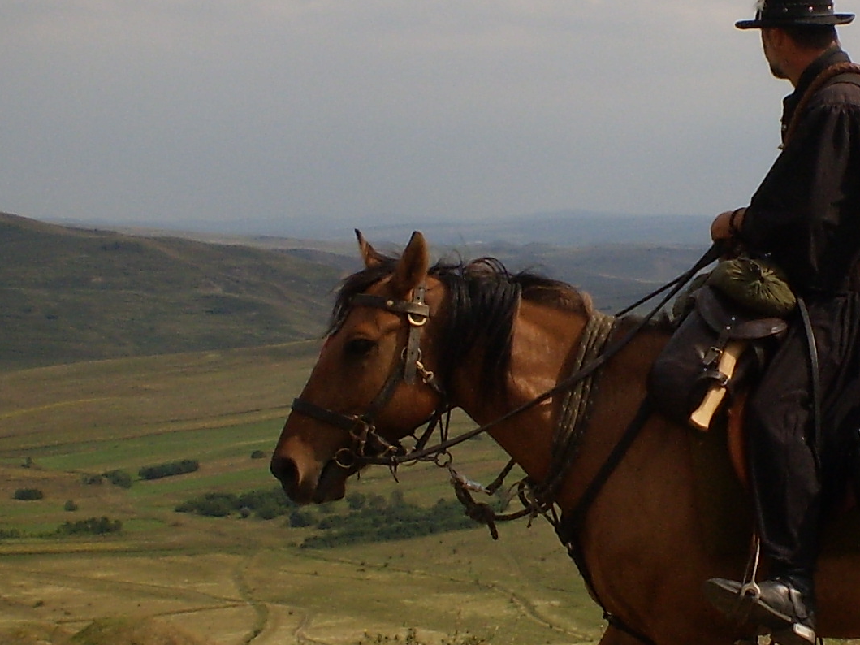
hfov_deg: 17.5
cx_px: 778
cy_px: 288
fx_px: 2757
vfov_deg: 13.3
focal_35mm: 111
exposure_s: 1/1600
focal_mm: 6.3
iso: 64
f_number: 4.6
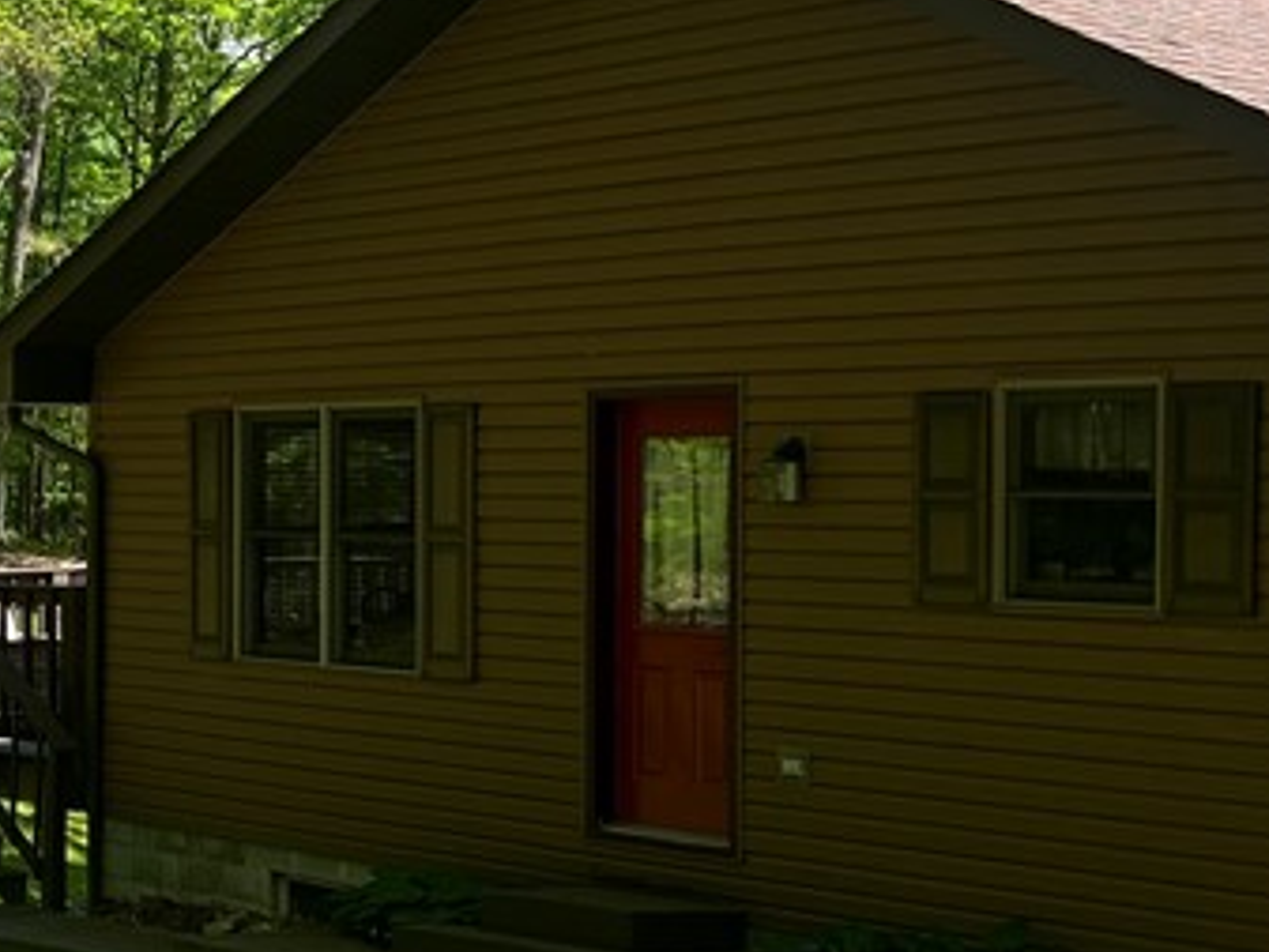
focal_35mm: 79
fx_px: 2897
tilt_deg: -2.1
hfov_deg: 23.7
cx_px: 0
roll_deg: -0.2
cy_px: 542
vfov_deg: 18.7
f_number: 1.5
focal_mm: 5.7
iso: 50
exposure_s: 1/1377
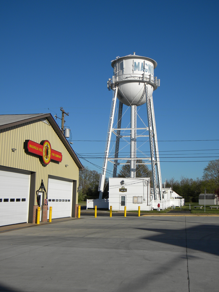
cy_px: 146
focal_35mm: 41
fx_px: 346
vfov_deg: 45.8
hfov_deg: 35.1
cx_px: 110
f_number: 7.6
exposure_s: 1/428
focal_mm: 7.3
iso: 80
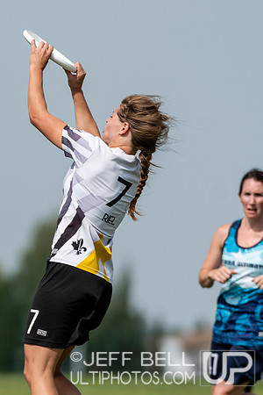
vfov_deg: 2.3
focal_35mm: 915
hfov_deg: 1.5
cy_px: 198
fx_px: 10029
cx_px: -125
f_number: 4
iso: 100
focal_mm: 310
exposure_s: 1/1250
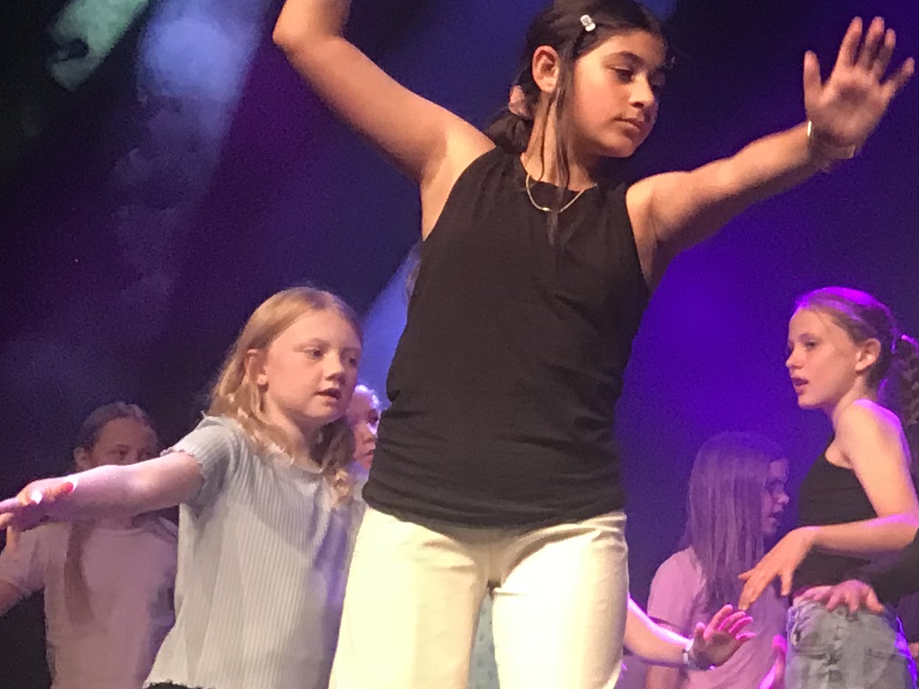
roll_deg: +1.4
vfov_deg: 14.1
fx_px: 2787
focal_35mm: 105
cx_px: 1471
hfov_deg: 16.6
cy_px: 327
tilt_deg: +15.7
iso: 64
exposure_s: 1/16
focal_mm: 3.99
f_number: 1.8
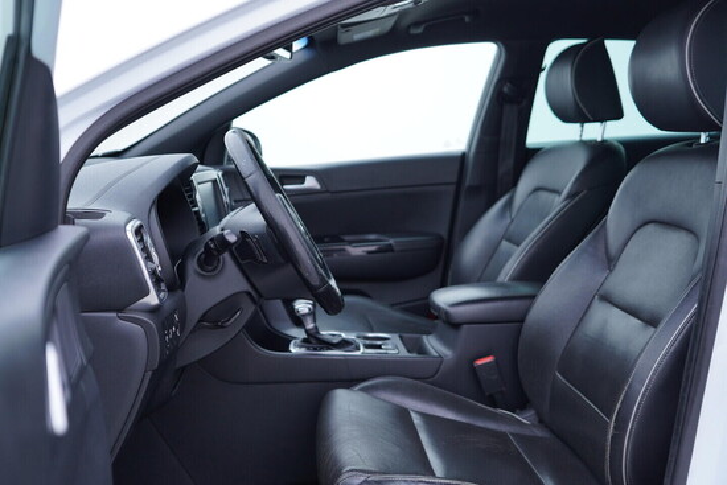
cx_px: 364
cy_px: 242
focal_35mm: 36
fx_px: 727
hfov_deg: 53.1
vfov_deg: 36.9
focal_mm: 24
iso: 125
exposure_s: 1/40
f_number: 2.8
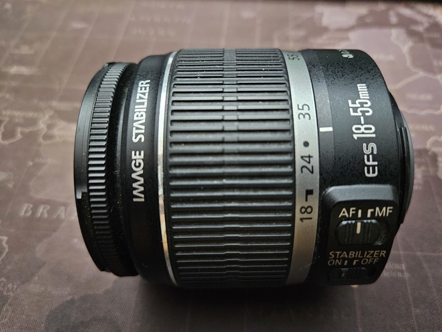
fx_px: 319
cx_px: 240
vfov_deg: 54.9
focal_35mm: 25
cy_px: 164
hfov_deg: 69.2
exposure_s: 1/24
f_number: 1.8
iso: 1000
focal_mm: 5.4
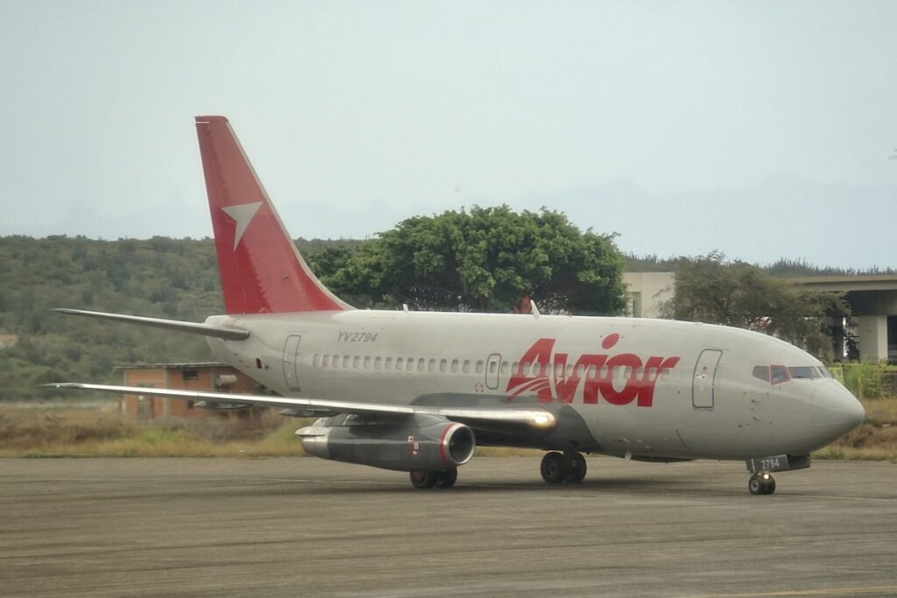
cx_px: 448
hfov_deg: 10.7
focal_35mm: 192
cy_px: 299
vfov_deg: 7.2
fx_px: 4784
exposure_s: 1/800
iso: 1000
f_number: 5.6
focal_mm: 192
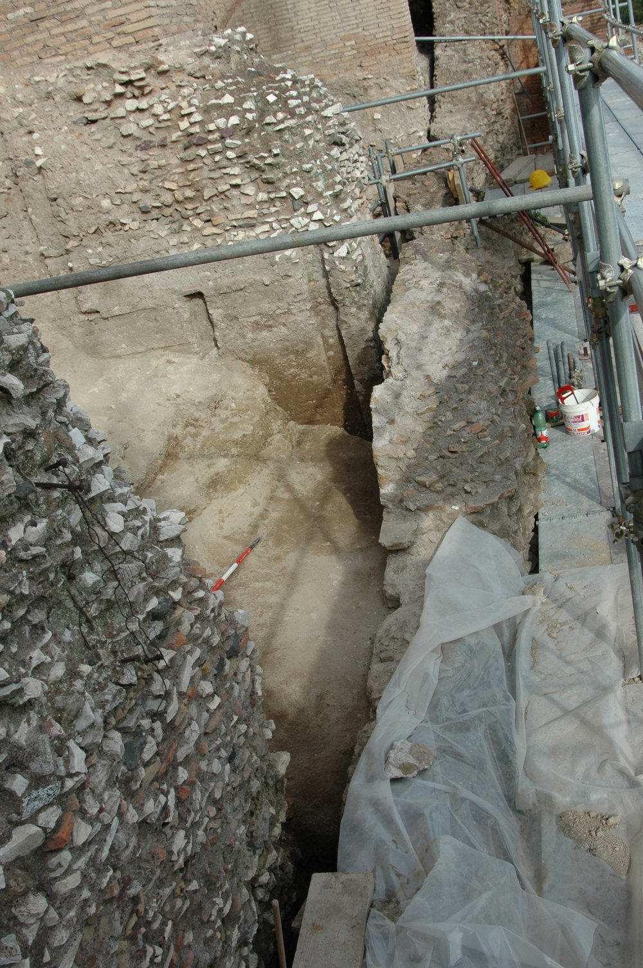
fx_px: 967
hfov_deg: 36.8
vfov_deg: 53.2
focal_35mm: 36
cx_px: 322
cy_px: 484
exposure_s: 1/250
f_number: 8
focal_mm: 24
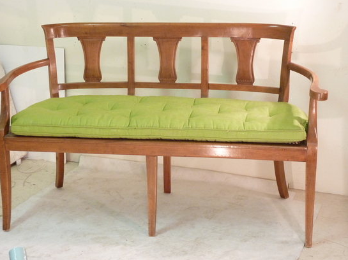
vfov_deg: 22.6
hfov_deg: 29.8
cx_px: 157
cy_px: 124
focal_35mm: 65
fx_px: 653
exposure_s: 1/13
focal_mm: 9.7
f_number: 3.9
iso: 400
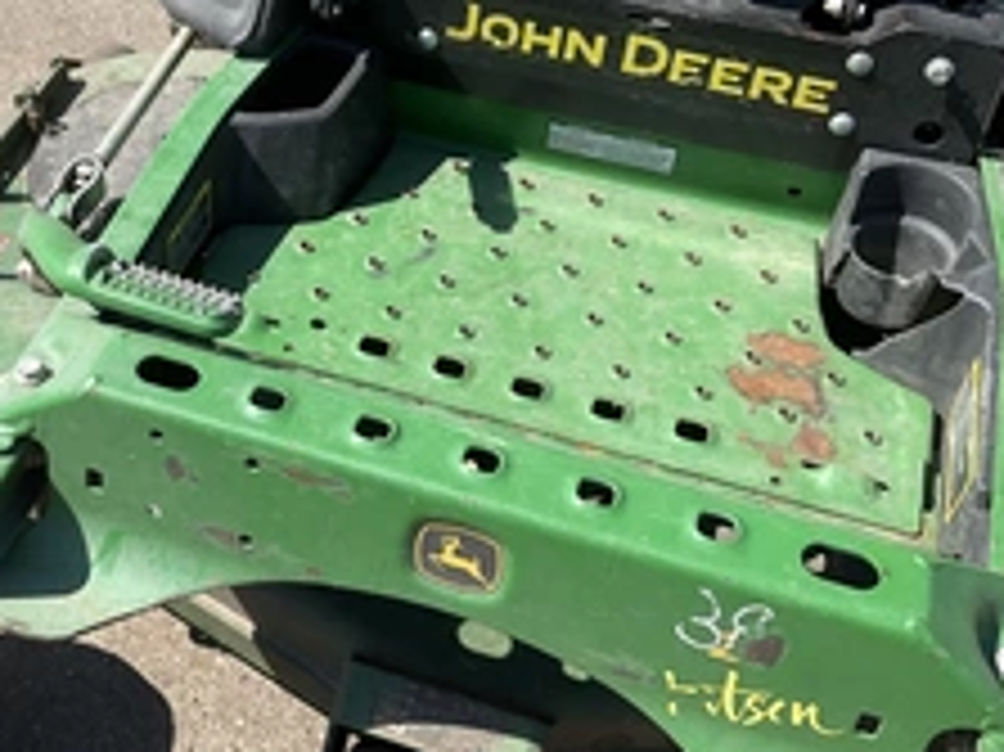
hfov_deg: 35.9
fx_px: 1507
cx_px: 243
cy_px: 306
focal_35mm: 52
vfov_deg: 28.0
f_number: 1.8
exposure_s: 1/1279
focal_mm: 3
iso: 25
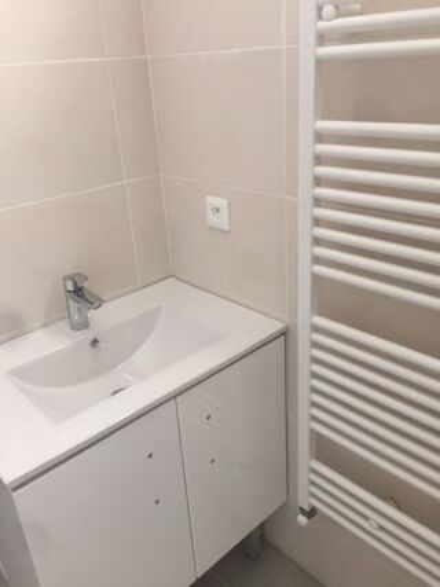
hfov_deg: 48.2
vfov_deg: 61.7
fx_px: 492
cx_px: 220
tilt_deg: -26.8
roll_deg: +4.0
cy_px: 294
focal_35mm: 29
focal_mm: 4.15
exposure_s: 1/17
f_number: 2.2
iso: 64
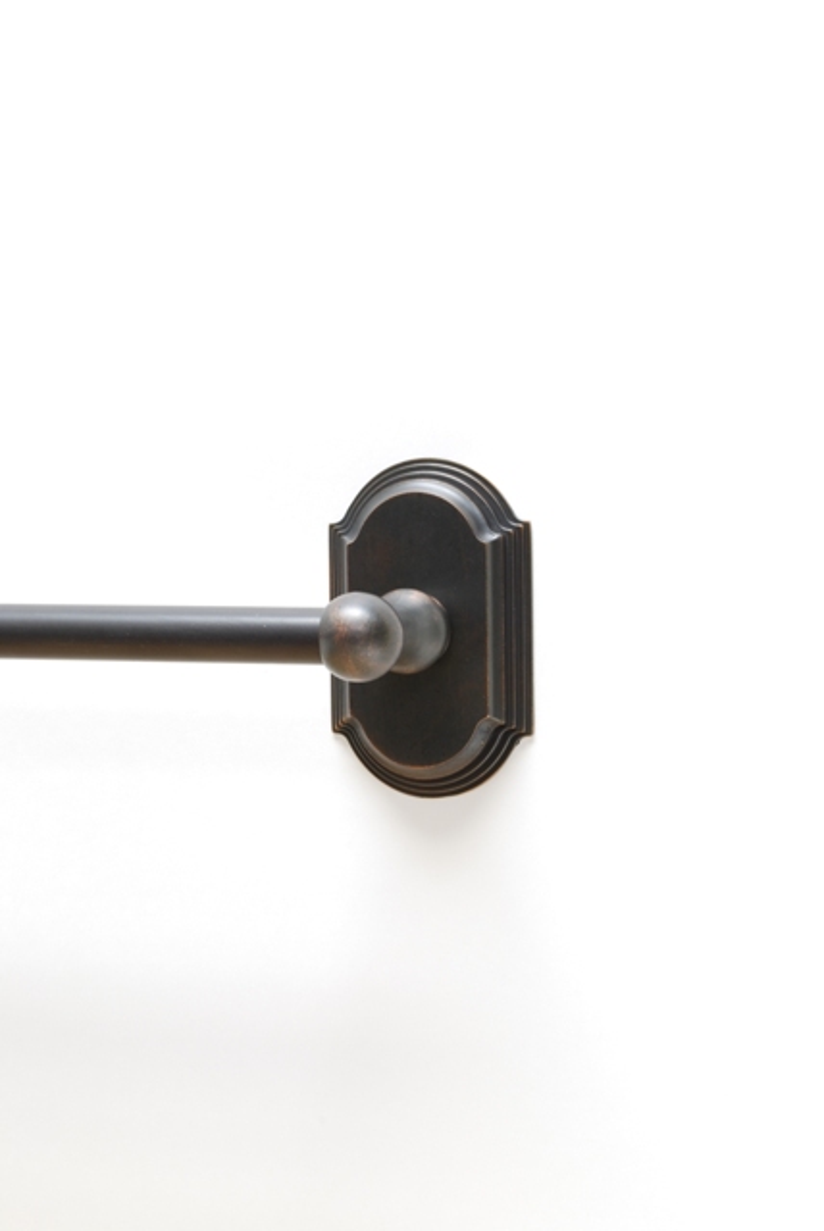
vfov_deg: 24.6
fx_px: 2826
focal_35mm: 82
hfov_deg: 16.6
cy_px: 616
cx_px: 412
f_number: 18
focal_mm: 55
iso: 100
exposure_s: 4
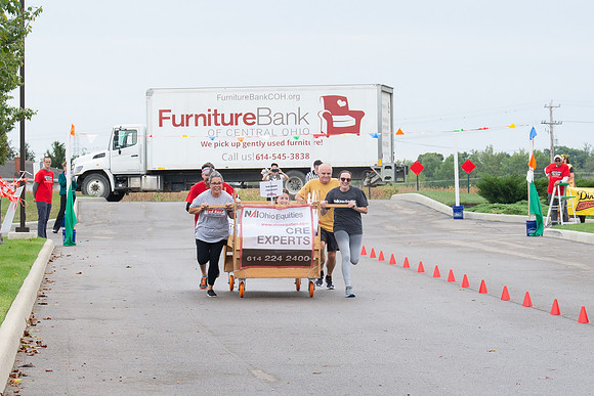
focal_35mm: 204
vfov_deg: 6.7
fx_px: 3368
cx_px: 305
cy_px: 231
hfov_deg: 10.1
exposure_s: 1/250
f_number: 9
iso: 640
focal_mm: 105
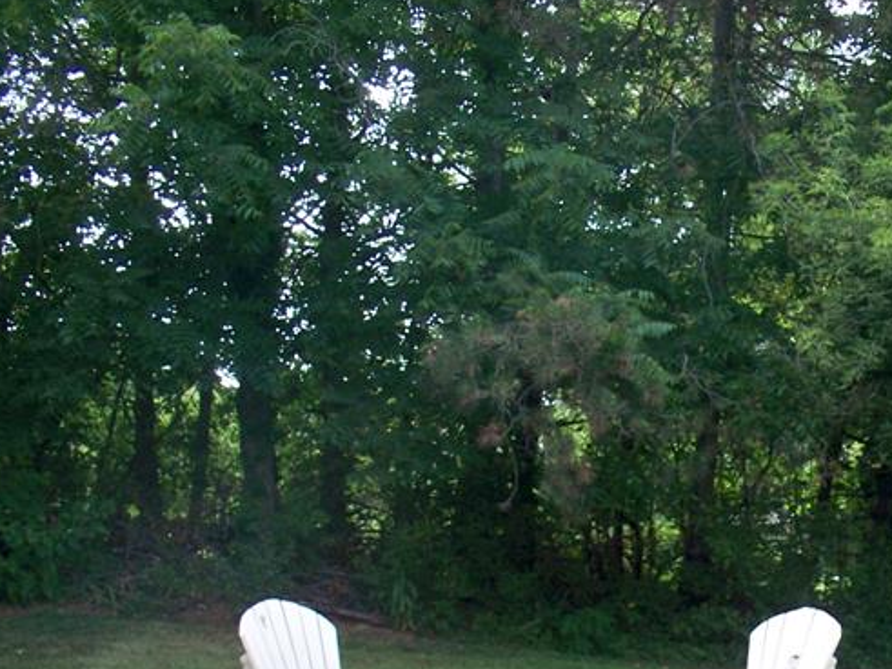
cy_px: 631
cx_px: 785
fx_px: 1881
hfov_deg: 25.9
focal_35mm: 73
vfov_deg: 19.7
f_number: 2.8
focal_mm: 7.54
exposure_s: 1/250
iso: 80
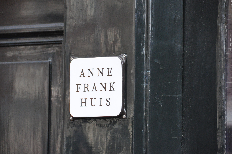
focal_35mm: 255
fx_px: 1641
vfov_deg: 5.4
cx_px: 116
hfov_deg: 8.1
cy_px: 77
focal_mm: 170
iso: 2000
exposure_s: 1/640
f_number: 6.3
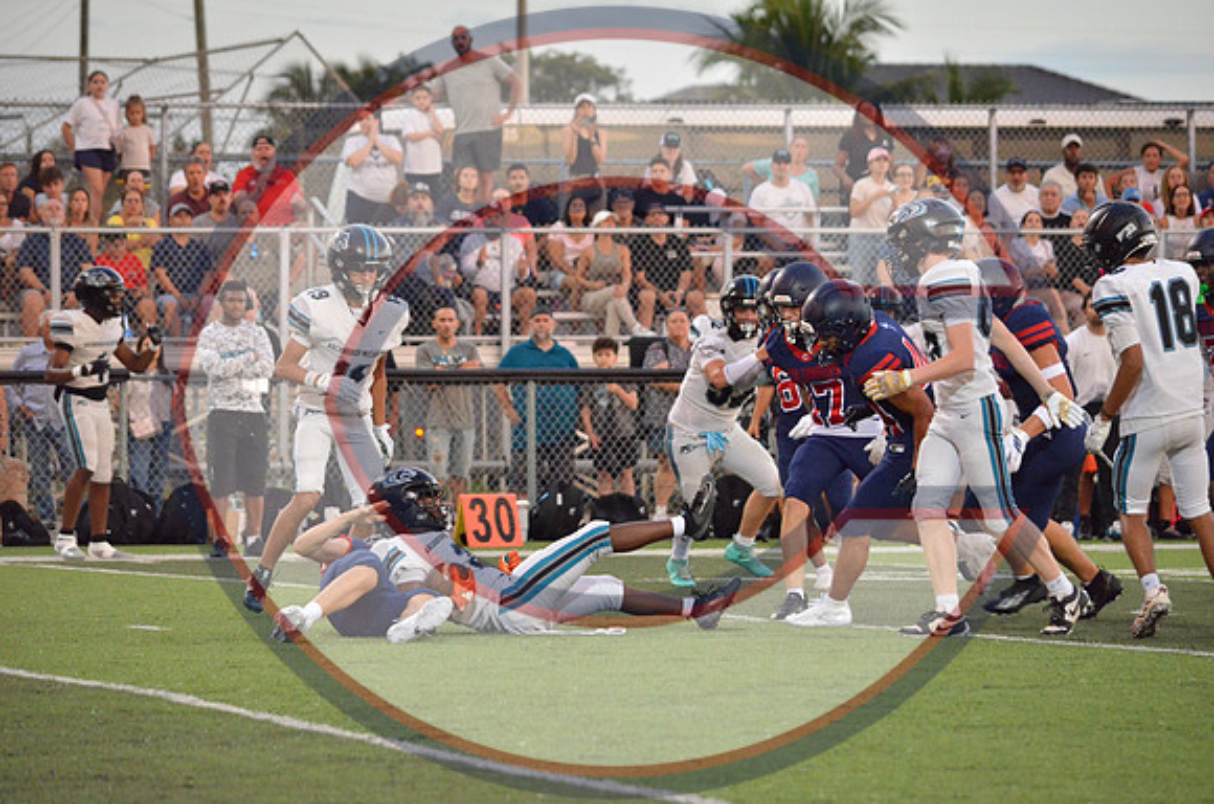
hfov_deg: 8.3
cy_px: 402
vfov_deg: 5.5
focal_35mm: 248
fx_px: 8328
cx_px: 607
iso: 3200
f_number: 5
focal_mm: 165
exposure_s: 1/500
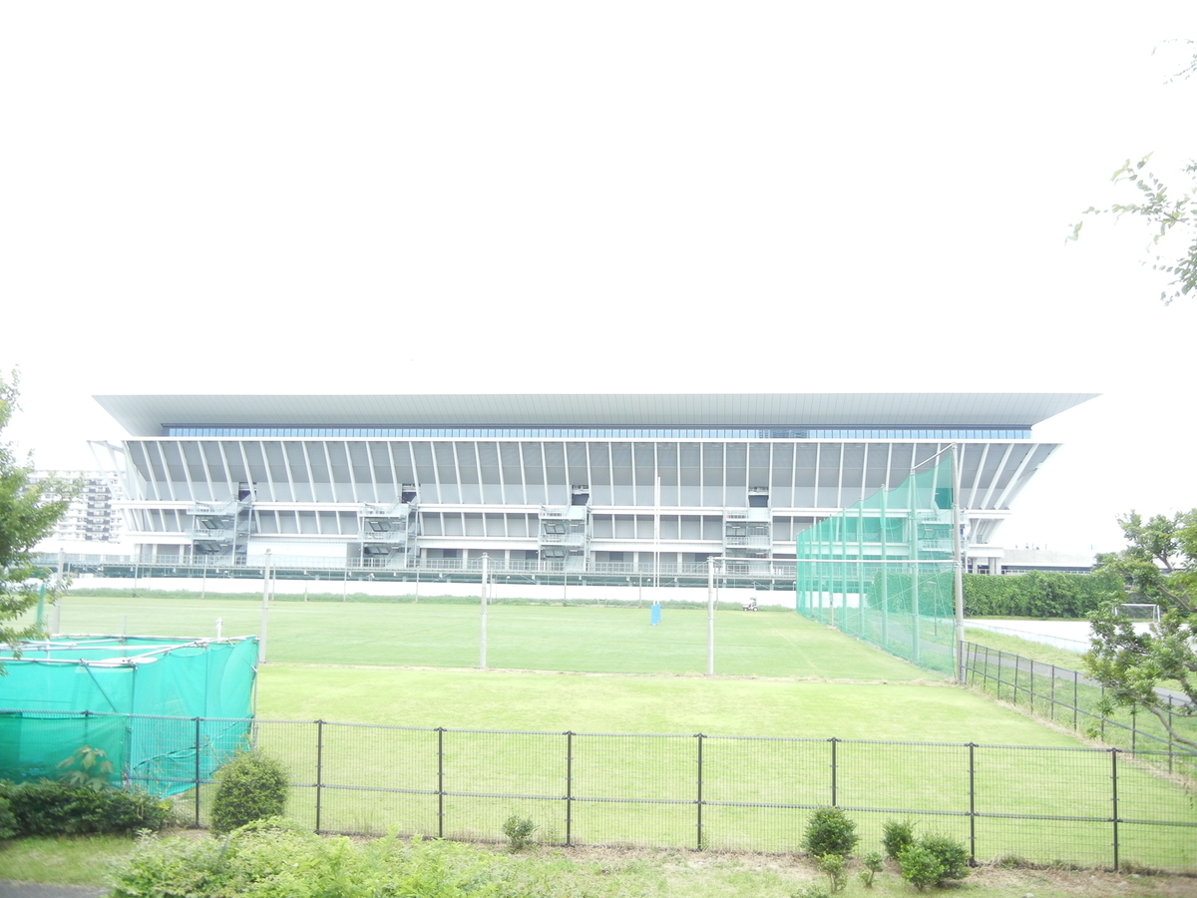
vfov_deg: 46.8
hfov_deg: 60.0
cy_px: 449
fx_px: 1037
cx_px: 598
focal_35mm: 30
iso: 160
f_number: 3.5
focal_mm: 5.4
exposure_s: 1/260
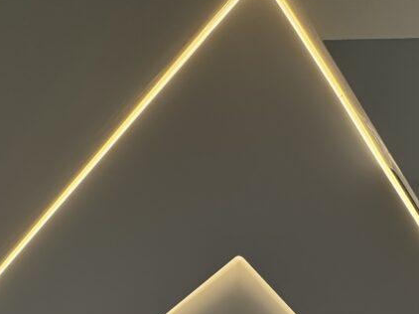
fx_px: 411
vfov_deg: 35.8
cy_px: 343
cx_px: 229
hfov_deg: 53.9
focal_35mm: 34
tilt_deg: +53.4
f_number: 2.2
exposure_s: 1/364
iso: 40
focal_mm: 2.22
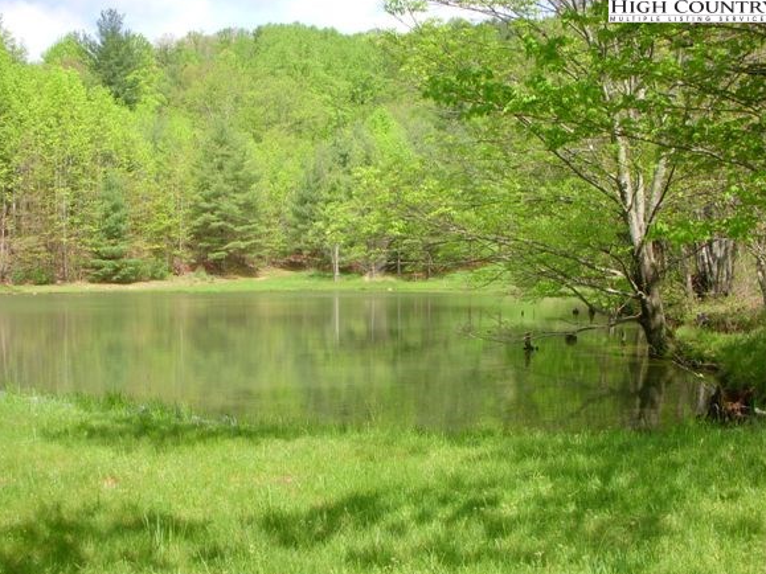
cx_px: 355
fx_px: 929
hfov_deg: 44.8
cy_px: 298
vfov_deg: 34.3
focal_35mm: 42
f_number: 3.3
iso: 100
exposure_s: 1/400
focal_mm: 6.3
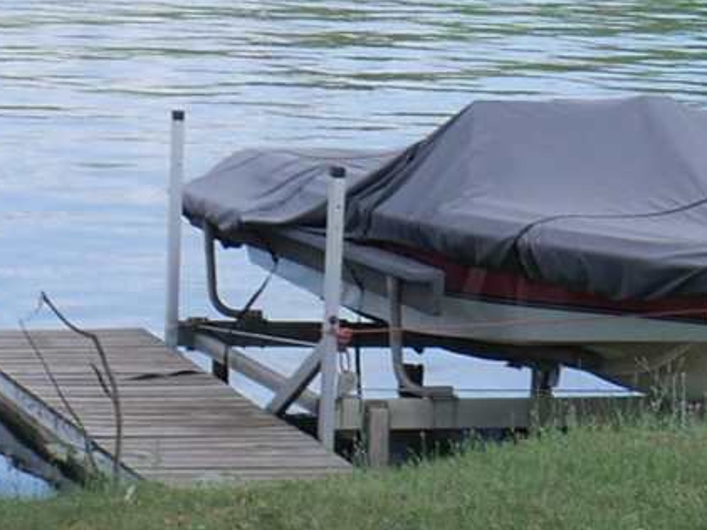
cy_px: 399
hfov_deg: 8.2
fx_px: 4760
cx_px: 1263
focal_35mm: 233
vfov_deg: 6.4
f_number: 10
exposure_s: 1/160
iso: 200
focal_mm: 16
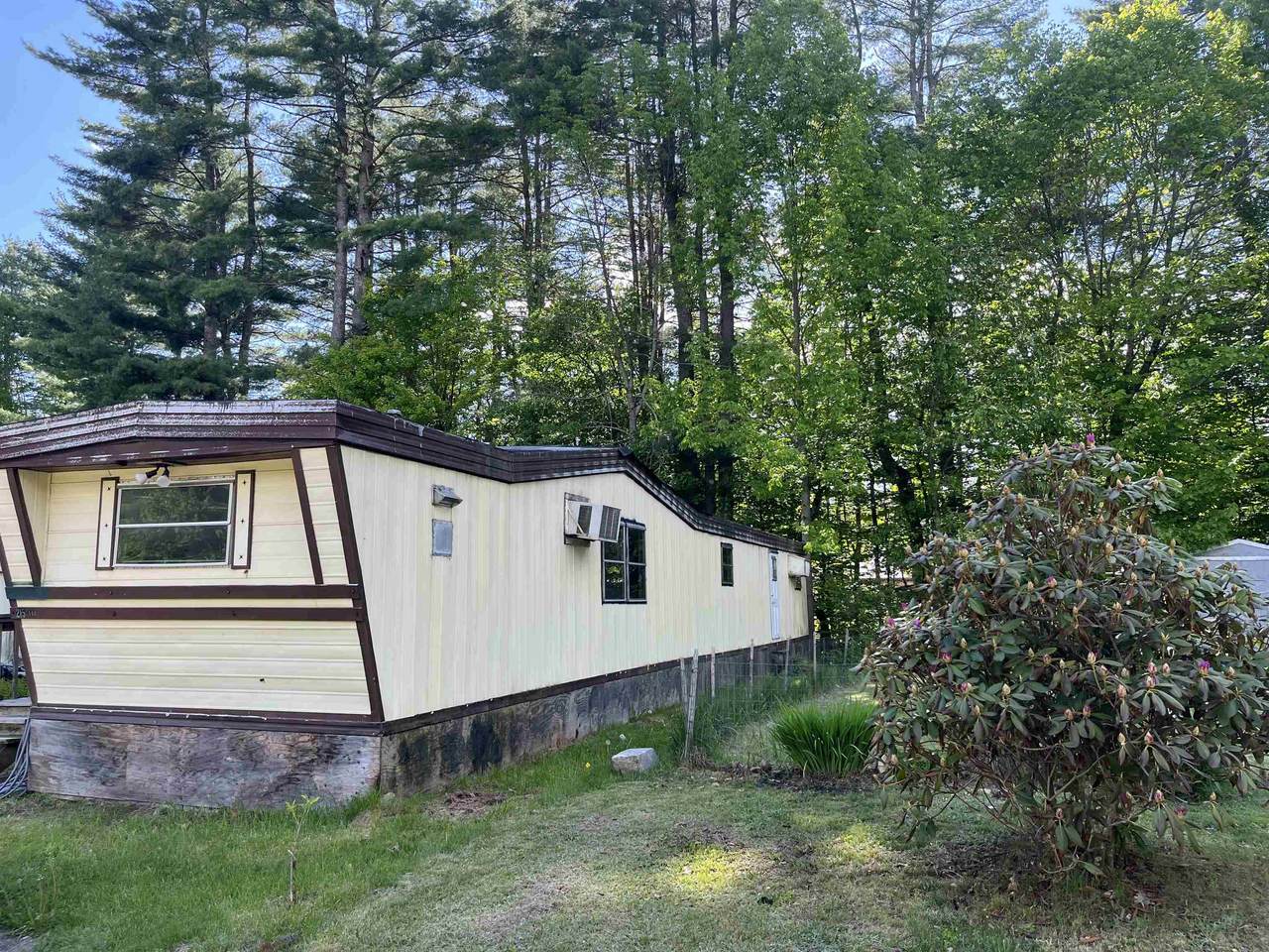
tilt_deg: +5.0
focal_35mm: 26
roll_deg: -0.2
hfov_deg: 67.3
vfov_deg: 53.1
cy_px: 476
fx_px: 953
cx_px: 634
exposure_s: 1/583
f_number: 1.6
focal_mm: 5.1
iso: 50
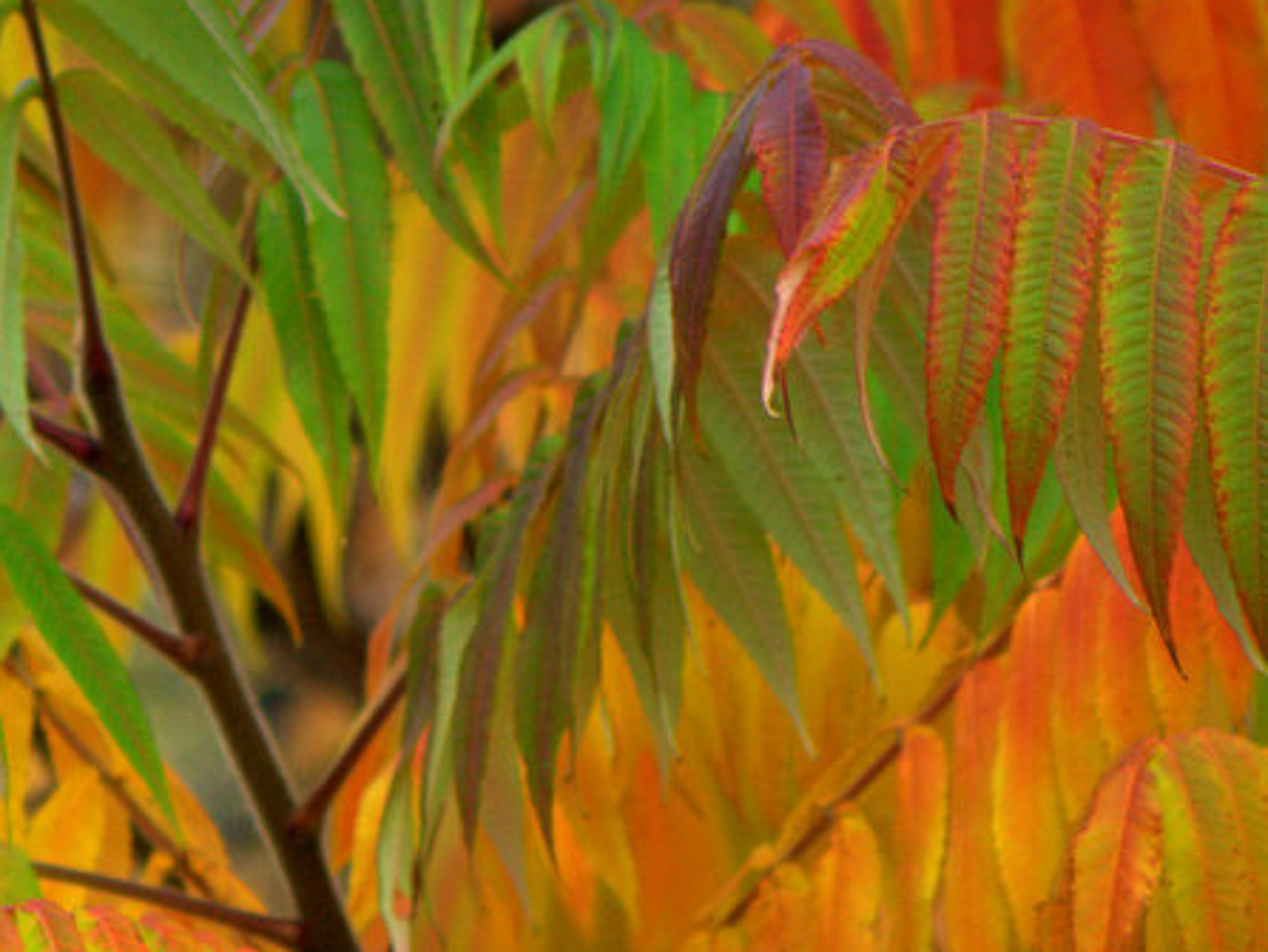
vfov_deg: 2.4
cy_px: 1125
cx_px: -788
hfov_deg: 3.1
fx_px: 23163
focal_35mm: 632
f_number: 4.2
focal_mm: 122
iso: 200
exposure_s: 1/125
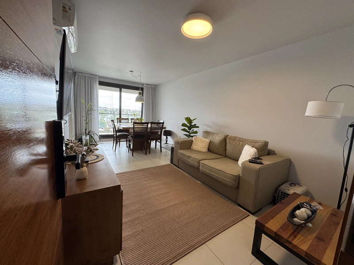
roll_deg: -3.8
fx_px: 143
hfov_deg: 102.1
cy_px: 132
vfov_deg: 85.7
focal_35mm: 14
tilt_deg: -7.8
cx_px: 177
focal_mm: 2.22
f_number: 2.2
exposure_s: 1/99
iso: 100
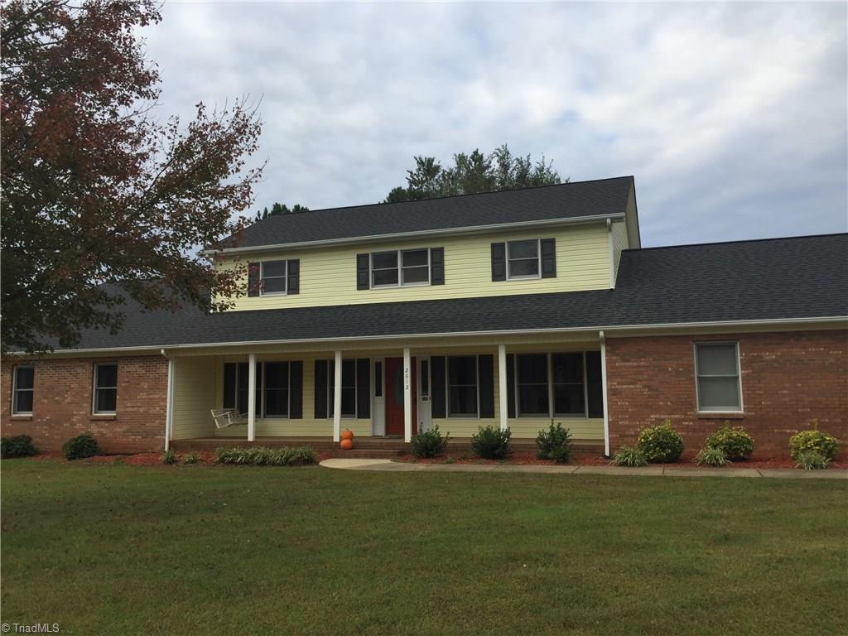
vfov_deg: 48.2
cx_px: 424
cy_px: 318
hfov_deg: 61.7
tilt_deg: +7.1
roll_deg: -0.4
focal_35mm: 29
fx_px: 710
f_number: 2.2
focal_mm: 4.15
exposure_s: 1/775
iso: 32
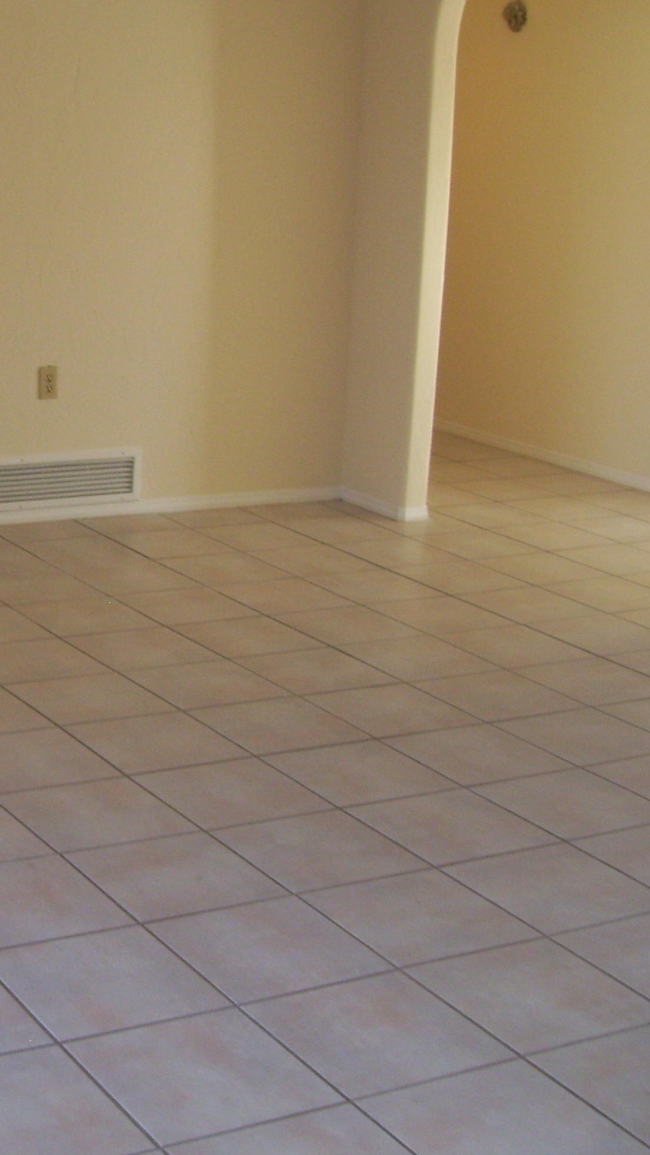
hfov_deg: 19.1
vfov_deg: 34.8
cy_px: 505
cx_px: -96
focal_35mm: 60
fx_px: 1838
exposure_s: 1/60
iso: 125
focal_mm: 6
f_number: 2.7
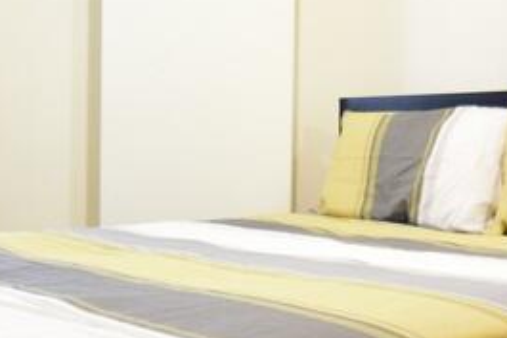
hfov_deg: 34.3
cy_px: 119
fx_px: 817
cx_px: 195
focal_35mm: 58
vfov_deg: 23.3
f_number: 3.5
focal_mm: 10
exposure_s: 1/20
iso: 1600
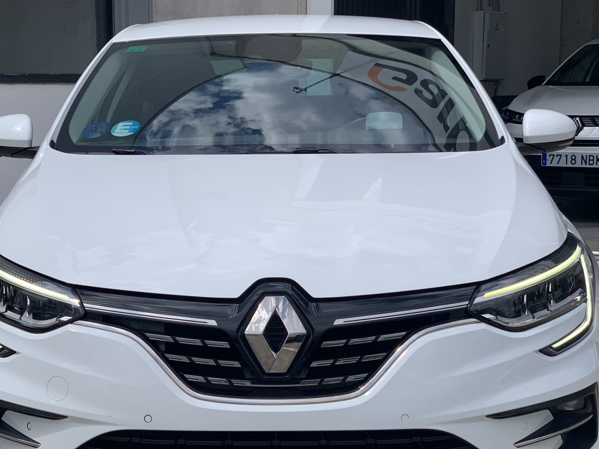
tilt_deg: -7.1
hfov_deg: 25.0
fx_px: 1350
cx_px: 247
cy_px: 310
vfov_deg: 18.8
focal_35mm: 78
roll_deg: -1.2
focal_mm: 6
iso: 16
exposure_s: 1/1332
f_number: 2.4
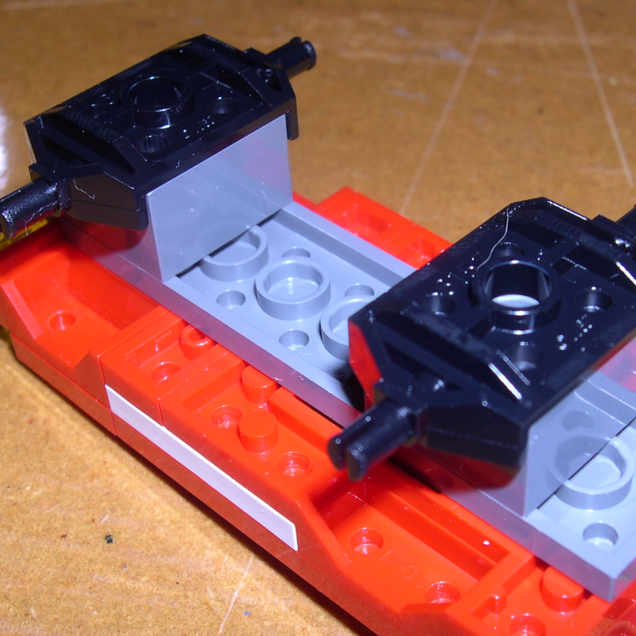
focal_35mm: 62
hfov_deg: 27.7
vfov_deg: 27.7
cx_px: 348
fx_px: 1289
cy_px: 352
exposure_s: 1/60
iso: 100
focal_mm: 8
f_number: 7.6
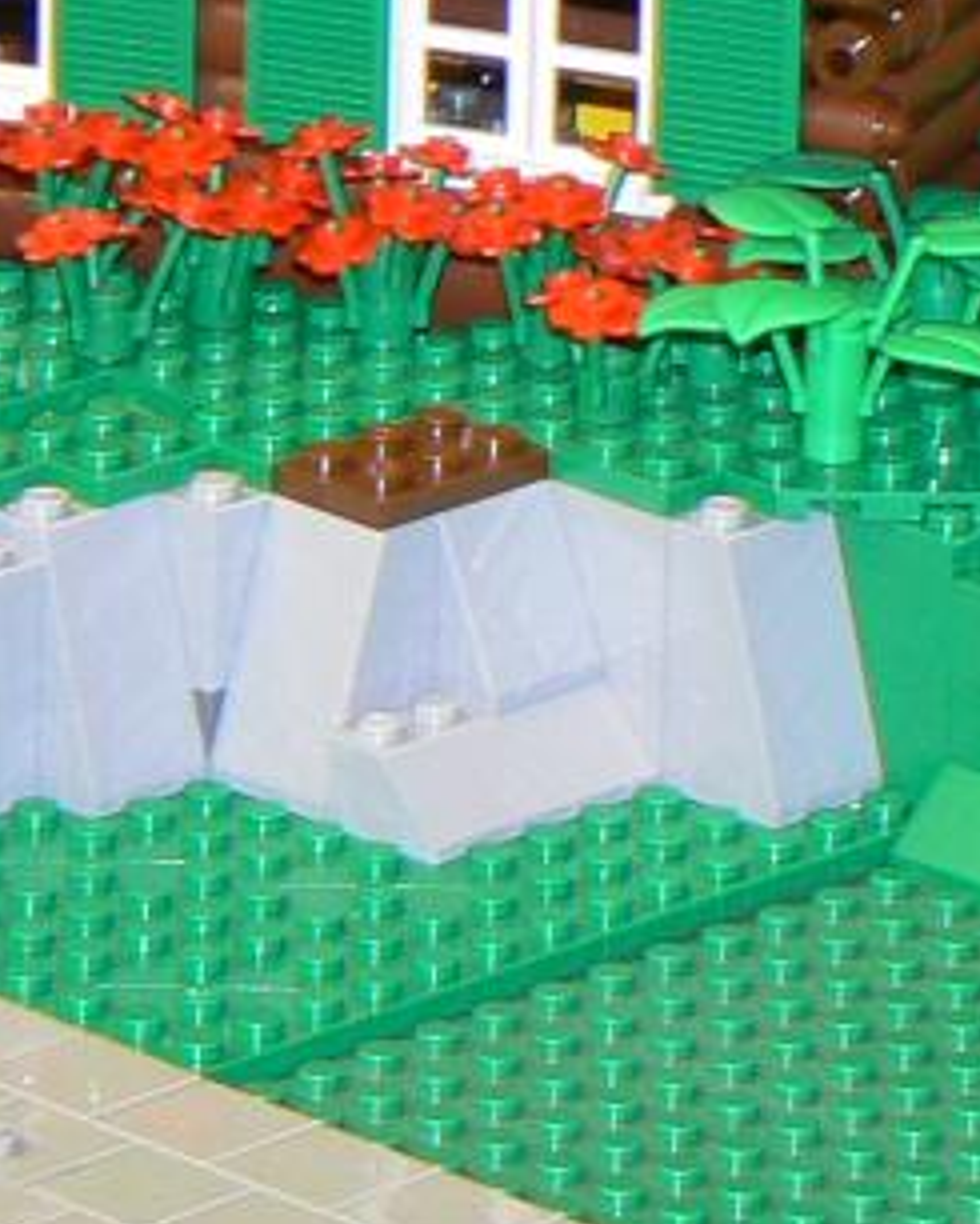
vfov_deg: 4.9
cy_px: -288
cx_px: 312
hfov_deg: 4.0
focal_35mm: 392
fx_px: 14205
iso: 100
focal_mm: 16.5
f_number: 3.2
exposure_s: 1/8
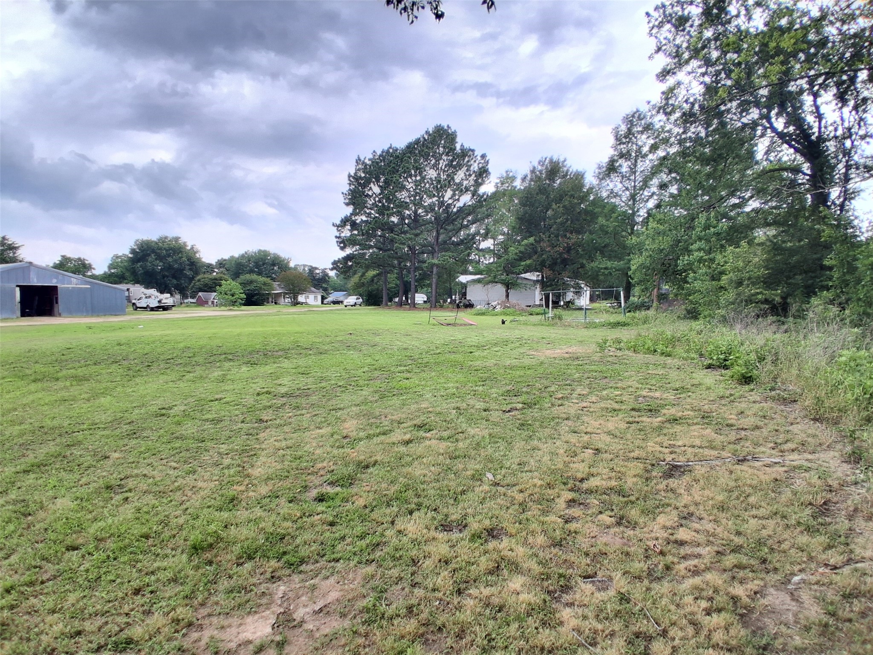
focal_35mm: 17
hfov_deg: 91.0
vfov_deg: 74.7
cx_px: 436
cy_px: 328
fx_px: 429
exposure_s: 1/141
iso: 50
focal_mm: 1.4
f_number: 2.2
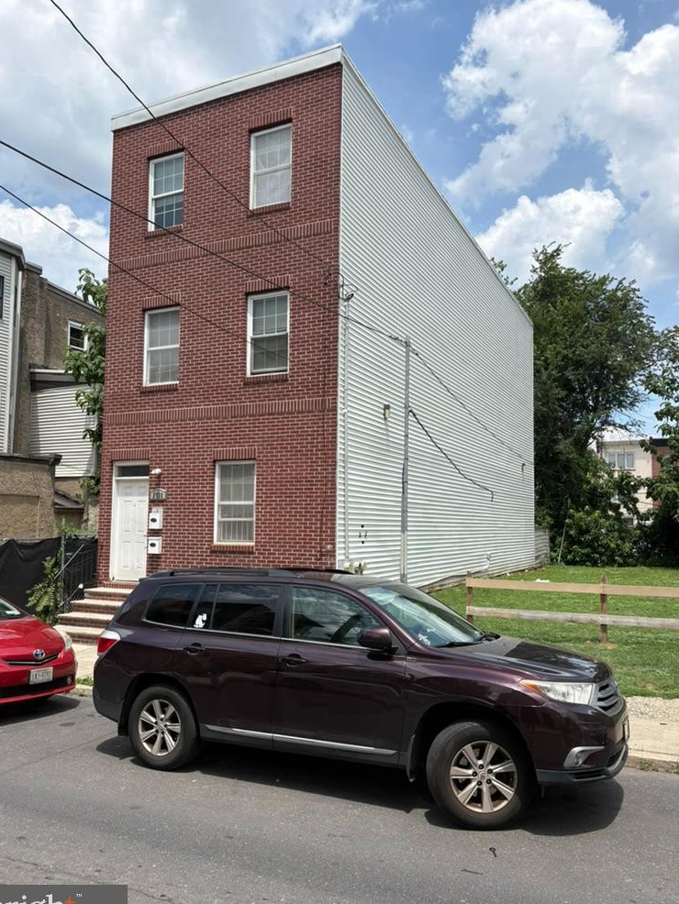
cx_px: 328
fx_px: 706
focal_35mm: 27
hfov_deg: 51.4
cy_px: 465
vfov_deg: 65.3
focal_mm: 5.96
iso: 50
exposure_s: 1/3279
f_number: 1.6
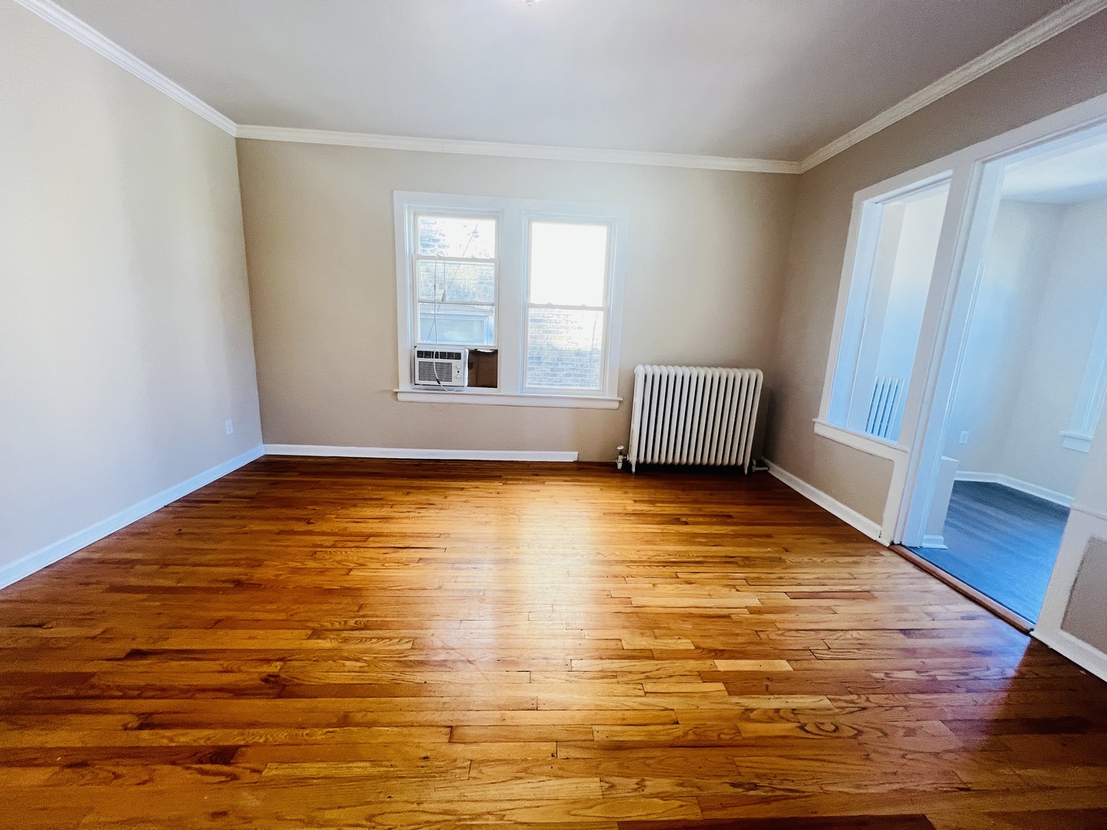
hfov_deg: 106.2
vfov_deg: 89.9
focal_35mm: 13
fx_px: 416
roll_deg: -1.9
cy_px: 415
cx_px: 554
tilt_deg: -11.4
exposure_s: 1/60
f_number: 1.8
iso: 200
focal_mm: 1.57
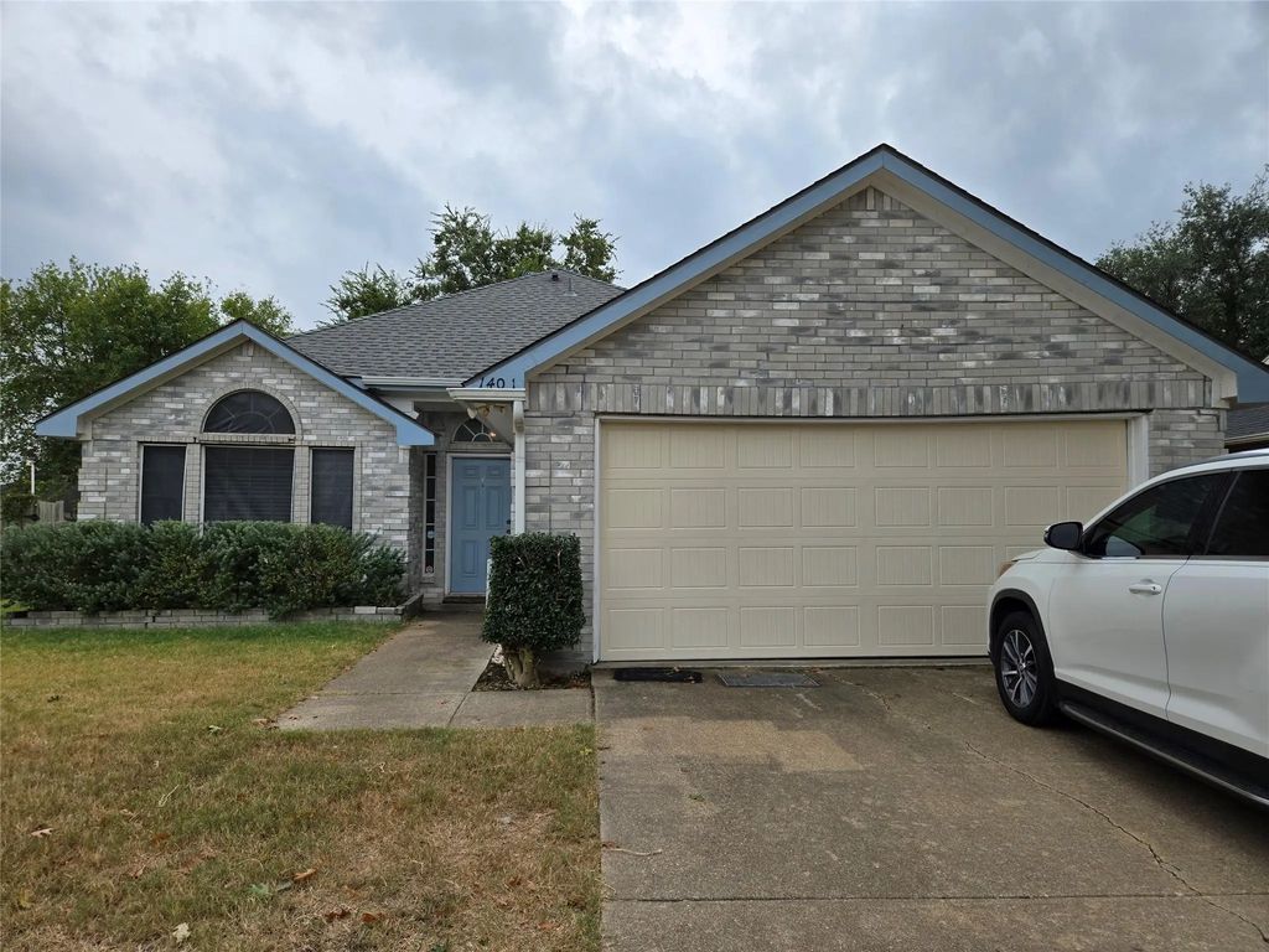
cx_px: 634
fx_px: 843
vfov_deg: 58.9
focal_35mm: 23
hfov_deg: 73.9
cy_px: 476
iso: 50
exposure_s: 1/2921
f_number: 1.8
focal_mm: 5.4
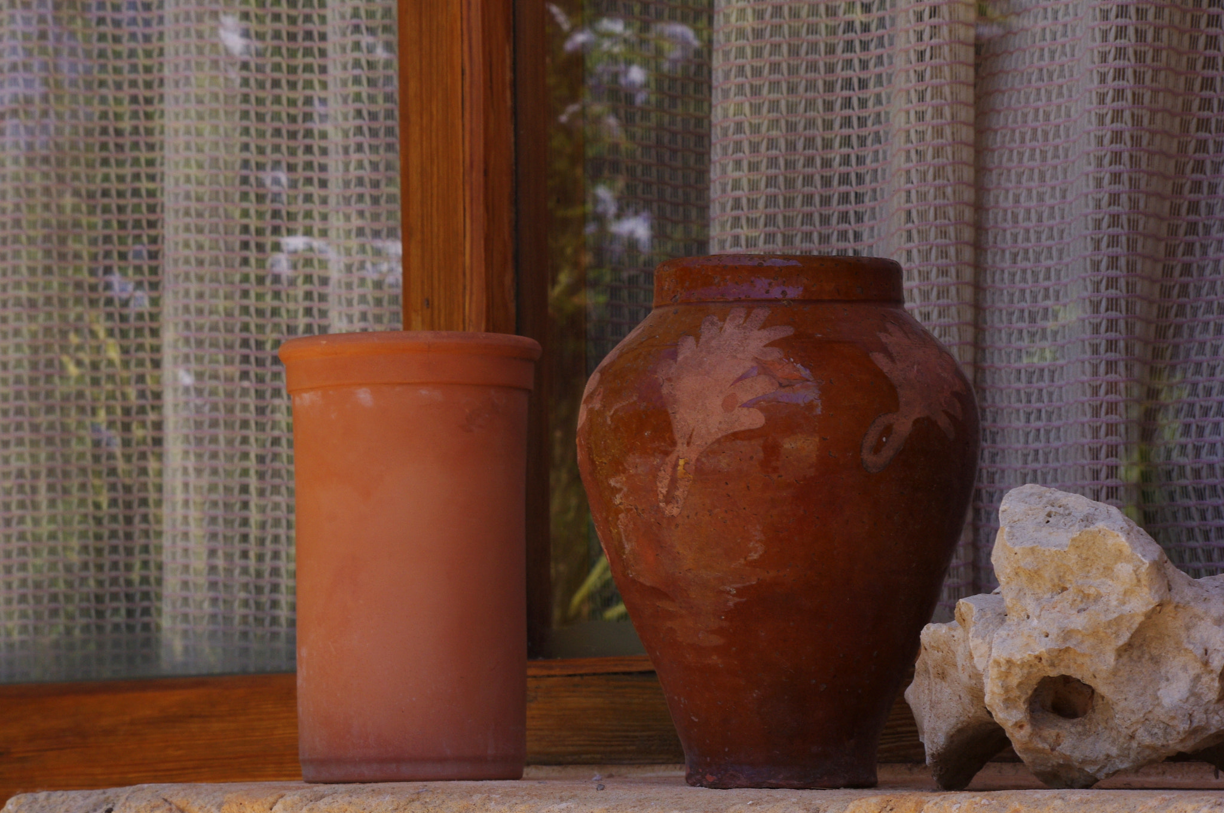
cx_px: 612
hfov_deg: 17.5
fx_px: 3973
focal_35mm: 117
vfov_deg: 11.7
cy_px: 406
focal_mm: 77.5
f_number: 16
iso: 400
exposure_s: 1/125
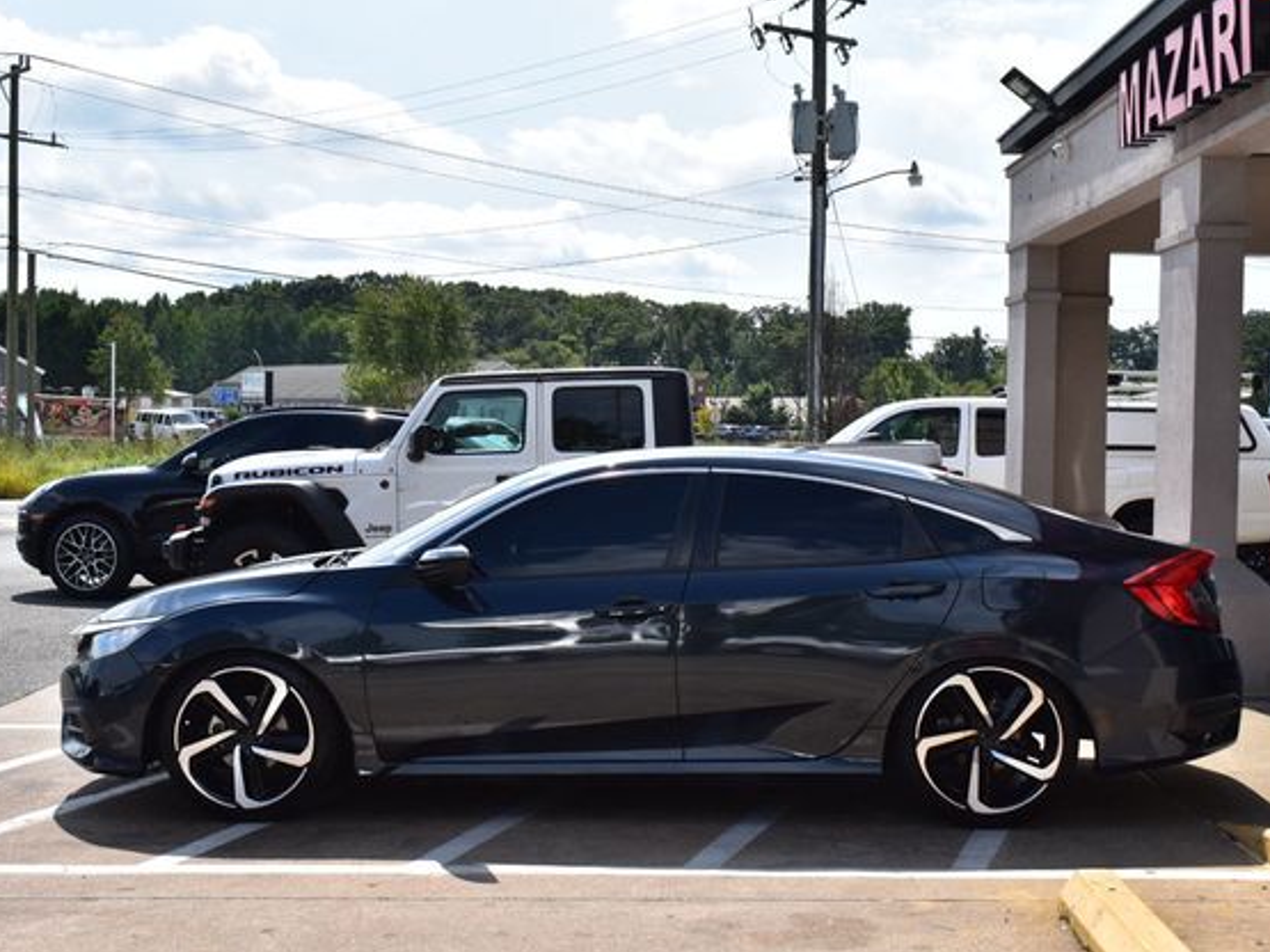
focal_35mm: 52
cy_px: 469
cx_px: 611
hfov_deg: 37.1
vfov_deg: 28.3
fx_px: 1891
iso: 250
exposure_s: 1/500
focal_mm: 31
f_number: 11
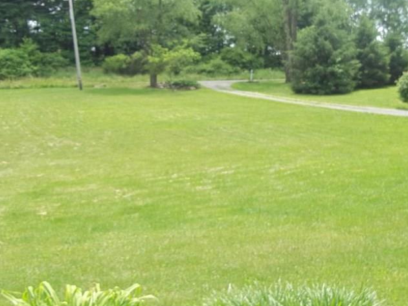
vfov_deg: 28.0
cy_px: 164
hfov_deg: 36.6
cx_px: 248
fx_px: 613
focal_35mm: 52
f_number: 2.9
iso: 64
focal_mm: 5.7
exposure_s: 1/400
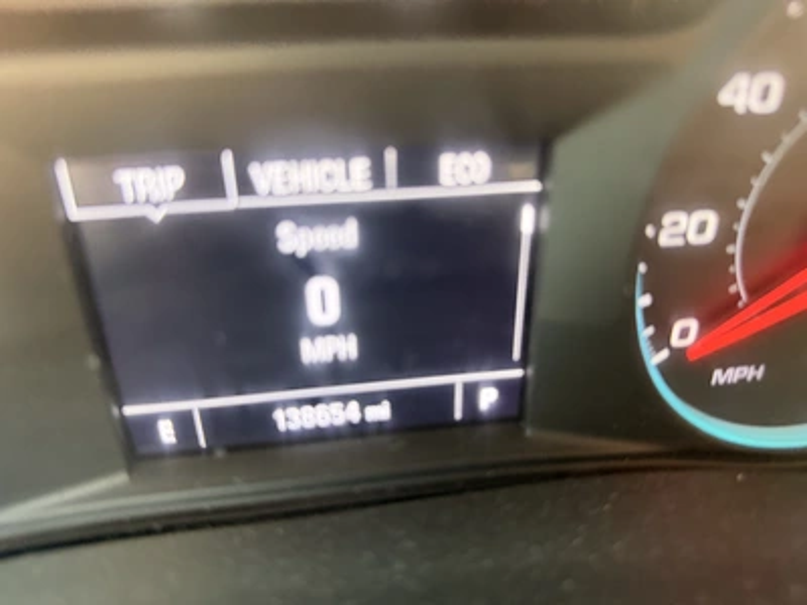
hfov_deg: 71.6
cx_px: 404
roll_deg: -1.7
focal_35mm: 24
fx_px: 560
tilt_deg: -41.4
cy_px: 302
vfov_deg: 56.8
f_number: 1.78
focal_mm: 6.76
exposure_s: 1/60
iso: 500
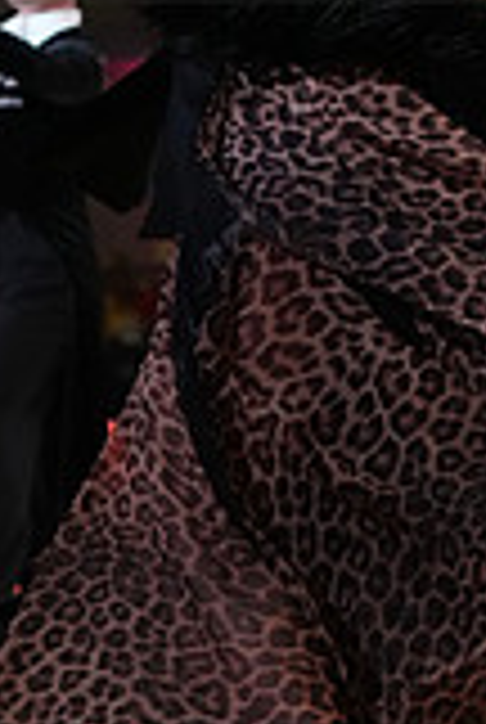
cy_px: -144
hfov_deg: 5.0
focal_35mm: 277
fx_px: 5585
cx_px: 425
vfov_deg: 7.4
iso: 3200
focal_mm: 77
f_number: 4.5
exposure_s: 1/500
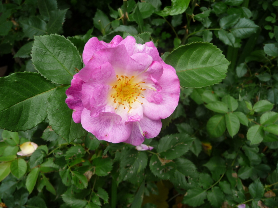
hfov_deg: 60.0
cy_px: 104
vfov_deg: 46.8
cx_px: 139
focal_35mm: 30
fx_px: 241
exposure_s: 1/200
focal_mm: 5
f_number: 3.4
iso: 100
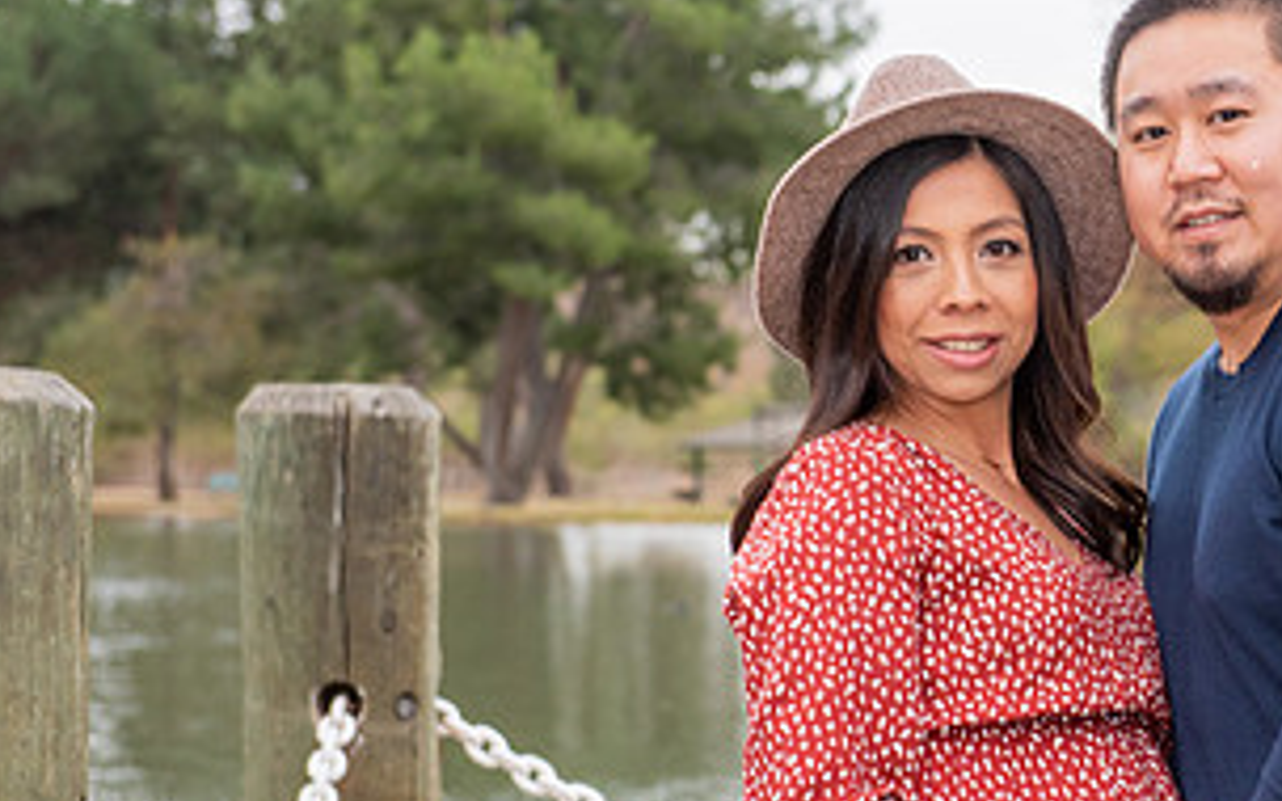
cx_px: 1187
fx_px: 4787
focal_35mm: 137
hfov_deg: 15.1
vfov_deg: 9.5
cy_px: 627
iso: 500
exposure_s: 1/125
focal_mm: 62
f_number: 5
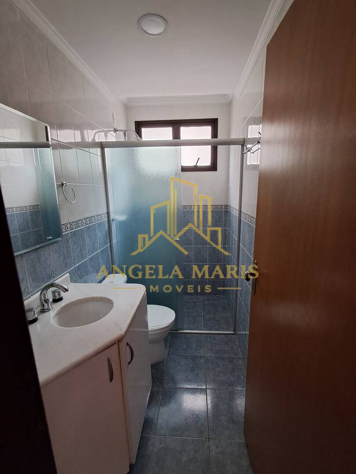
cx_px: 178
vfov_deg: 94.5
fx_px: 219
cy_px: 237
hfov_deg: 78.1
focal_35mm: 16
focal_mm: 1.64
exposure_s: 1/24
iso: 200
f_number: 2.2
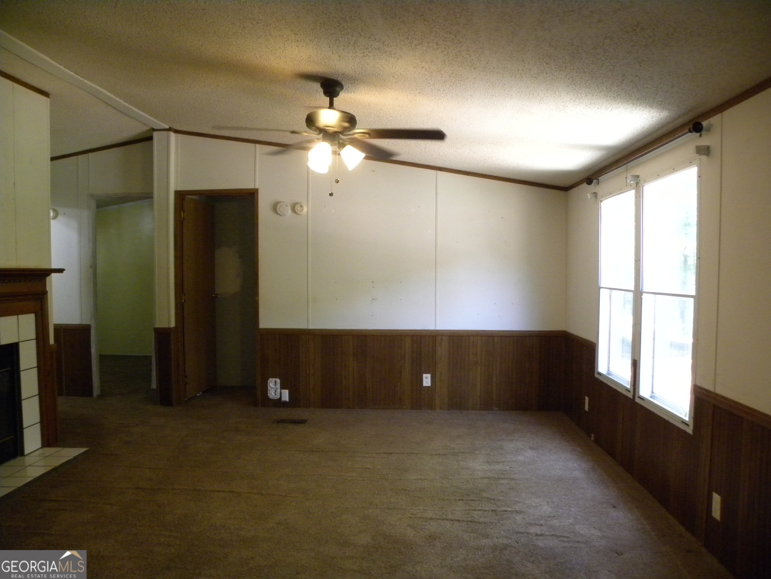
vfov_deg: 53.1
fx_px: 579
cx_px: 386
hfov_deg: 67.3
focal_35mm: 26
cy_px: 290
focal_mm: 4.6
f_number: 2.8
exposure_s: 1/52.2
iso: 400
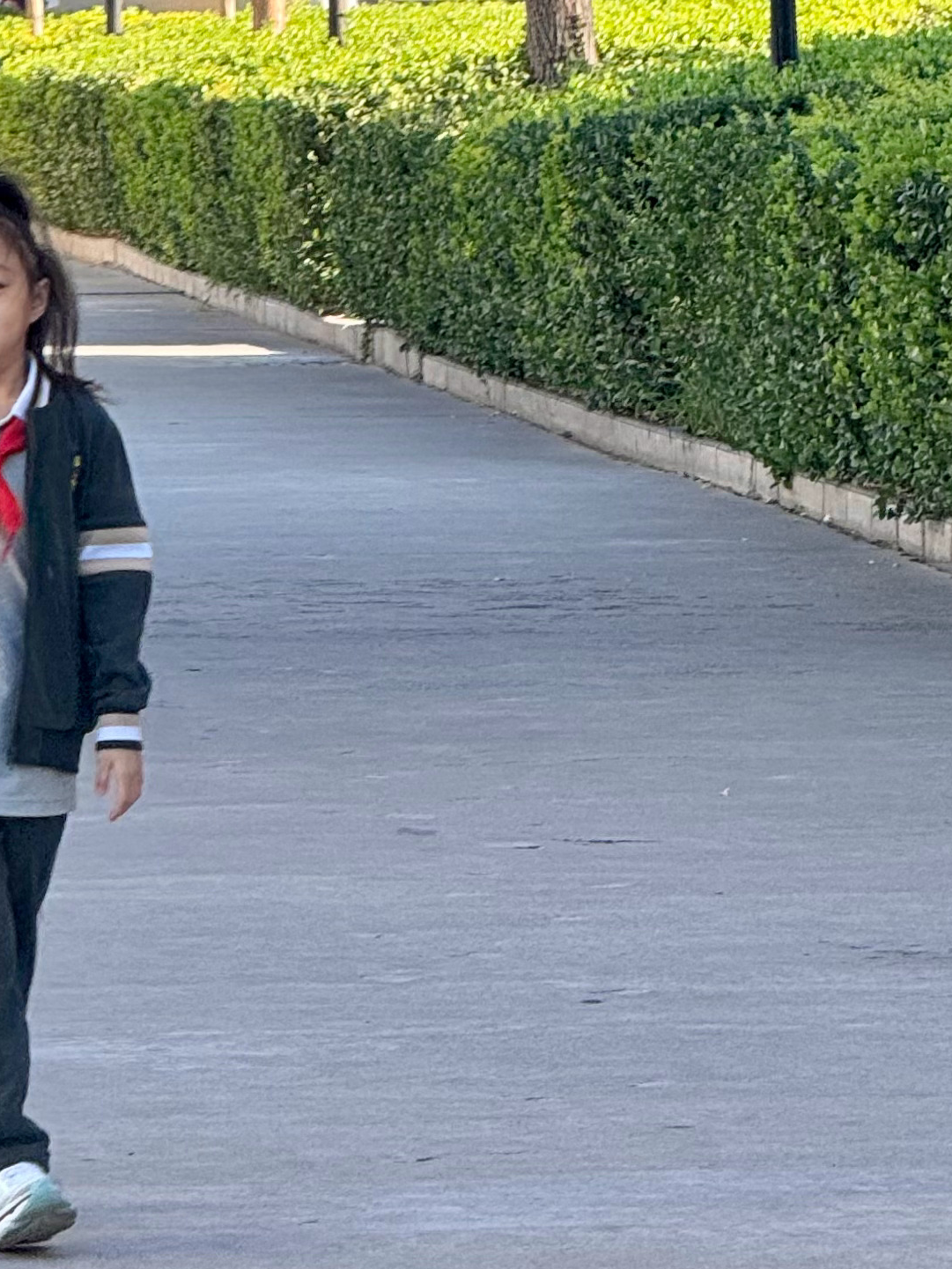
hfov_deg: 6.0
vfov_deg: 8.0
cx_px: 16
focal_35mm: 248
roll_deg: +0.2
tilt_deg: -3.4
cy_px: 156
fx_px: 9093
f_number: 2.8
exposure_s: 1/232
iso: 50
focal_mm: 15.66
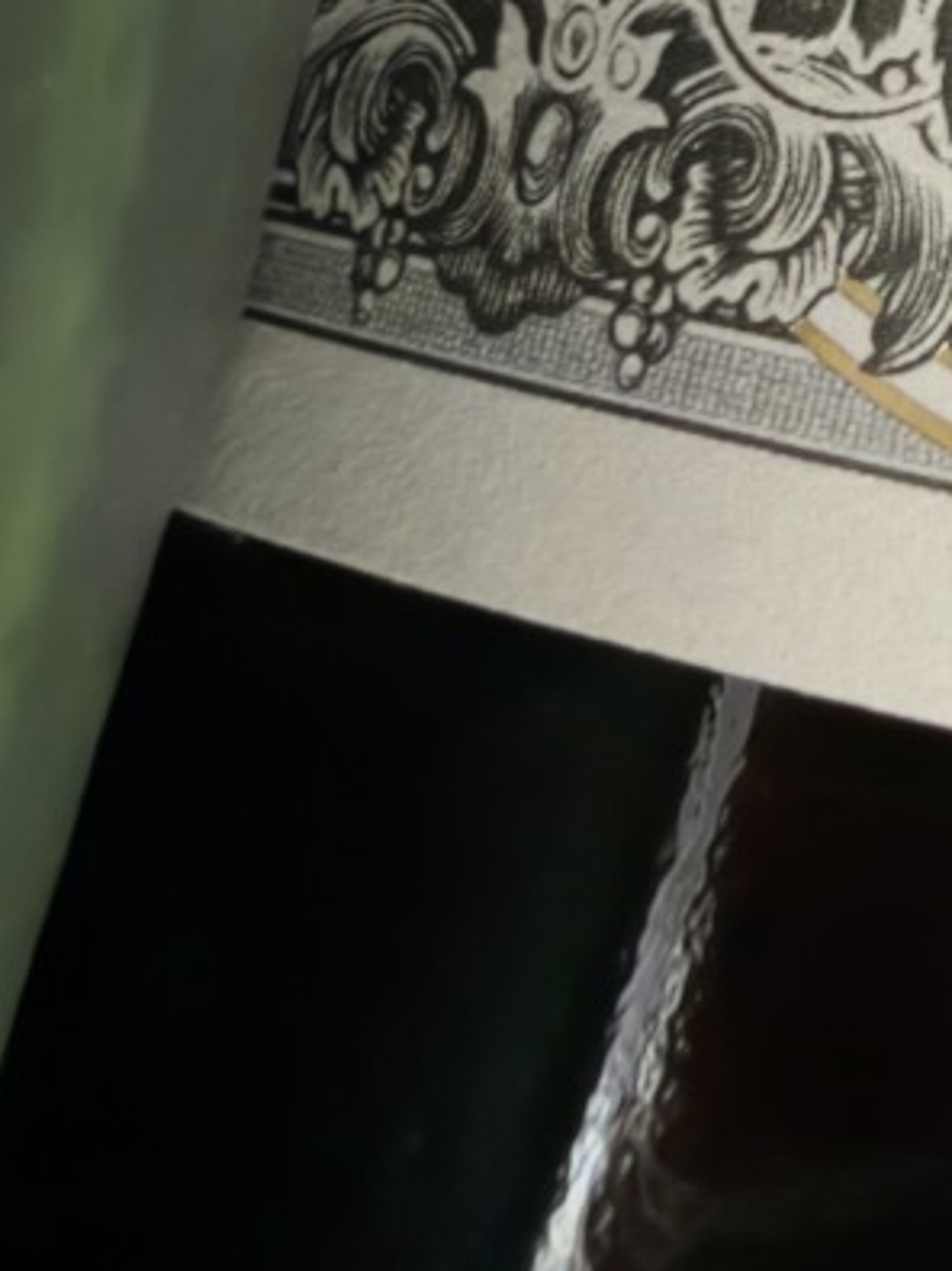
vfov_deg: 22.5
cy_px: -183
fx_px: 2972
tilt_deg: -65.8
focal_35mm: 81
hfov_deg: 16.3
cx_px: 1496
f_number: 2.2
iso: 125
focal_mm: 2.22
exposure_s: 1/98
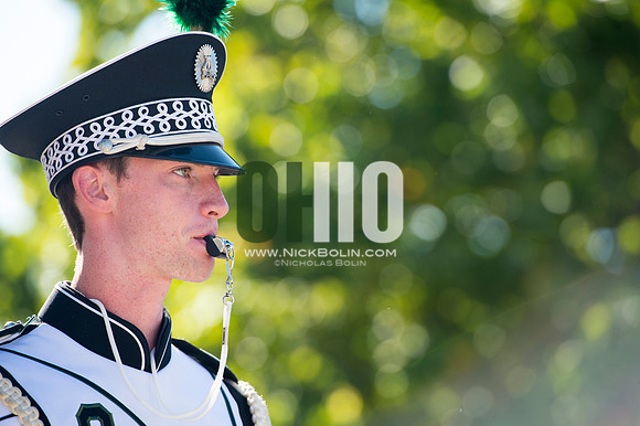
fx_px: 3553
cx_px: 320
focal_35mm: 200
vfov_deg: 6.9
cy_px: 213
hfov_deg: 10.3
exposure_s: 1/1000
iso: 200
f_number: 4.5
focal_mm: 200
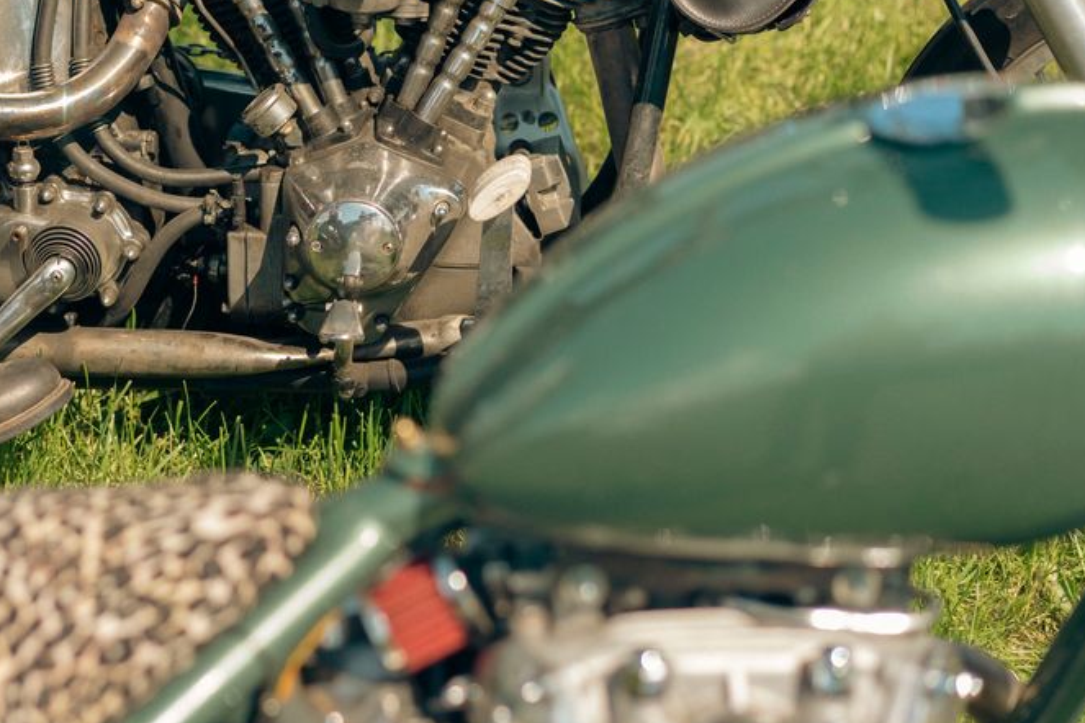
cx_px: 278
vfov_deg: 16.4
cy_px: 236
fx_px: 2501
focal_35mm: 83
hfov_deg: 24.2
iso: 1000
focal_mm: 55
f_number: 2.8
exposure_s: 1/8000
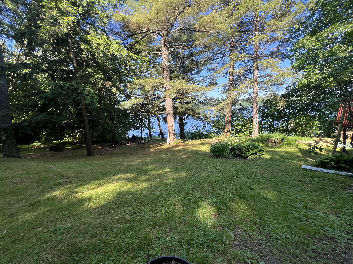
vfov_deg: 89.9
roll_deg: +2.9
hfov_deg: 106.2
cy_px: 132
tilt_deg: -7.4
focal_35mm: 13
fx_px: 133
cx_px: 176
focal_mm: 1.57
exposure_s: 1/294
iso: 32
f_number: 1.8
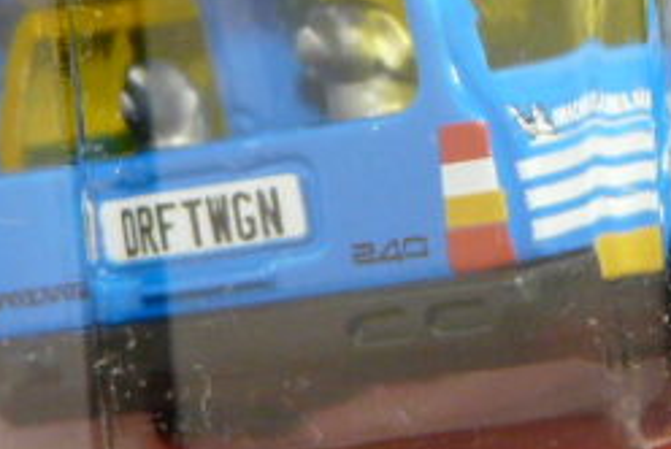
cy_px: 3
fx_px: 5300
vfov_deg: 4.8
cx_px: 568
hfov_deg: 7.2
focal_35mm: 284
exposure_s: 1/50
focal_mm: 11.7
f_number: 3.2
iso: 200
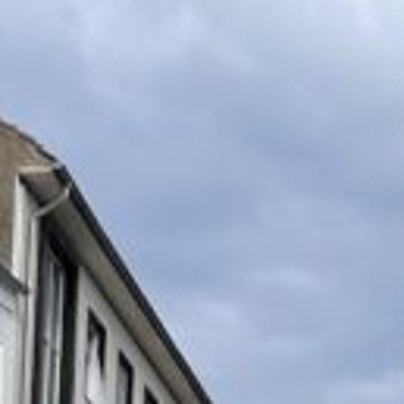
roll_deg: -1.7
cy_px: 842
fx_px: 1809
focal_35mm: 137
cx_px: 395
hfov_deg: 12.6
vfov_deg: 11.3
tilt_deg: +2.3
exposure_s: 1/2660
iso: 32
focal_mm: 5.1
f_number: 1.6
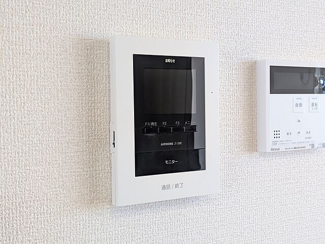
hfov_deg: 37.5
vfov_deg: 28.6
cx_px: 162
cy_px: 122
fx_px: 479
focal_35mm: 51
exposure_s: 1/30
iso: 69
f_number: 1.89
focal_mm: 5.43
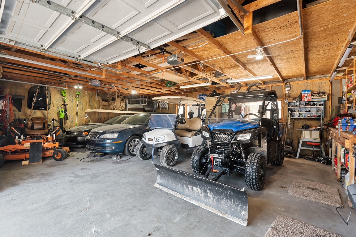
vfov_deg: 73.7
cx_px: 178
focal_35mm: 16
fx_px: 158
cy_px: 118
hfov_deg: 96.7
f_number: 10
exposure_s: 1/6
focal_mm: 16
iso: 400
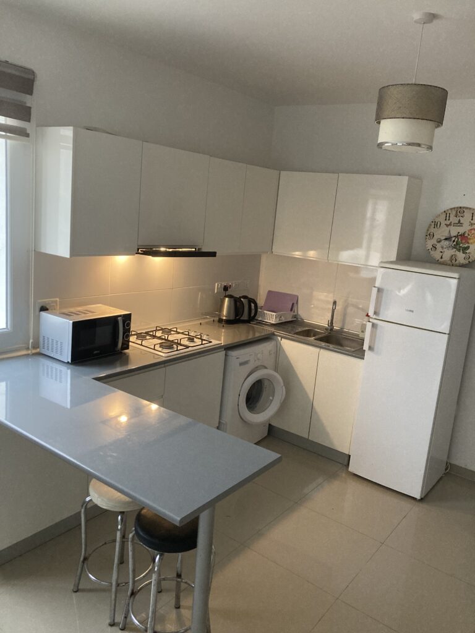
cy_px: 316
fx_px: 512
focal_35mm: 28
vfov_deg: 63.4
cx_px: 238
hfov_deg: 49.7
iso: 320
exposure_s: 1/57
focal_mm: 3.99
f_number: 1.8
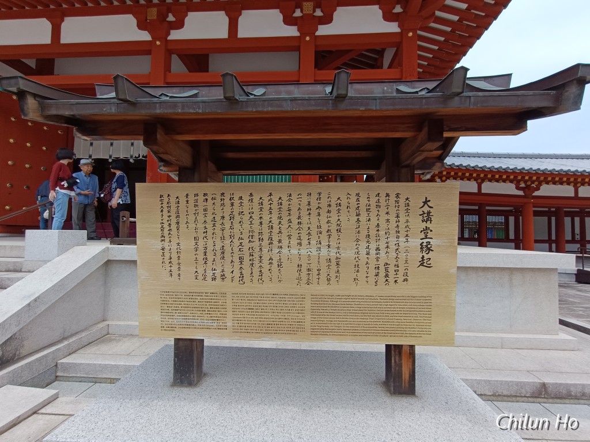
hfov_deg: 94.5
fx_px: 273
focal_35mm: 16
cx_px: 295
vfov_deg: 78.1
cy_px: 221
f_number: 2.2
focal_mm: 1.66
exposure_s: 1/1011
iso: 52
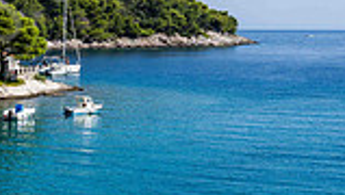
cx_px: -132
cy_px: 105
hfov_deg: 20.4
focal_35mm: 93
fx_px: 852
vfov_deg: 13.1
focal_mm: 24
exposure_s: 1/250
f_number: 11
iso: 250
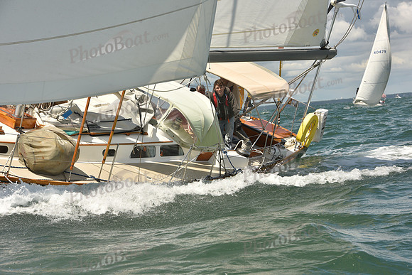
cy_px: 138
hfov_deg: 16.8
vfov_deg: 11.2
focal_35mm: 122
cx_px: 206
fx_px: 1396
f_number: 11
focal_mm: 122
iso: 320
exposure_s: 1/800
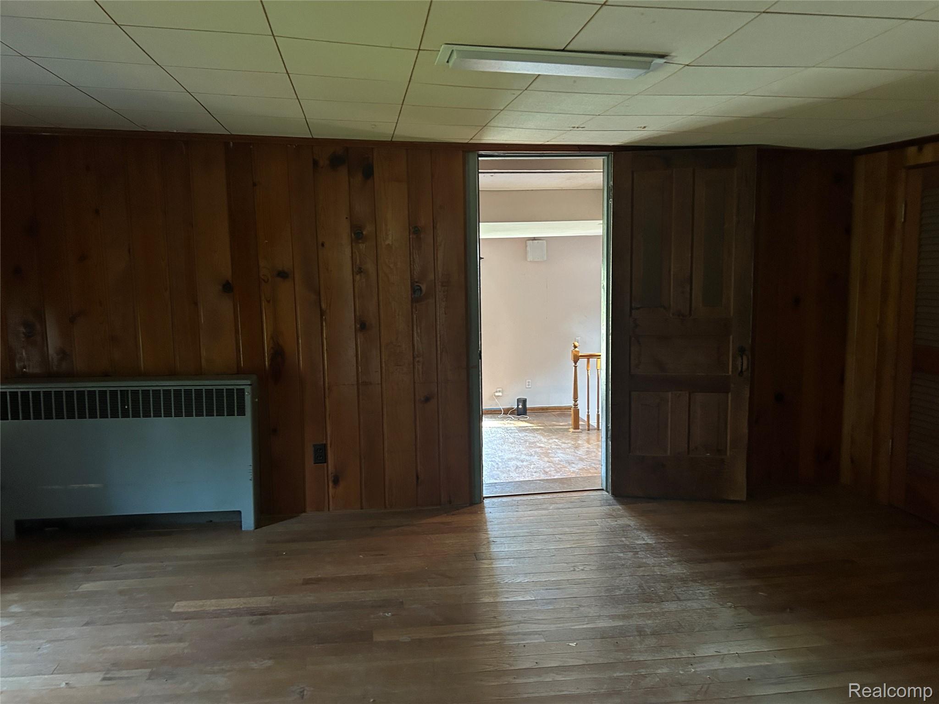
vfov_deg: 53.1
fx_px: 705
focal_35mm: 26
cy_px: 352
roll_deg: +1.3
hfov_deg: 67.3
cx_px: 470
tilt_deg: -7.4
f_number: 1.5
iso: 500
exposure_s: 1/40
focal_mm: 5.7
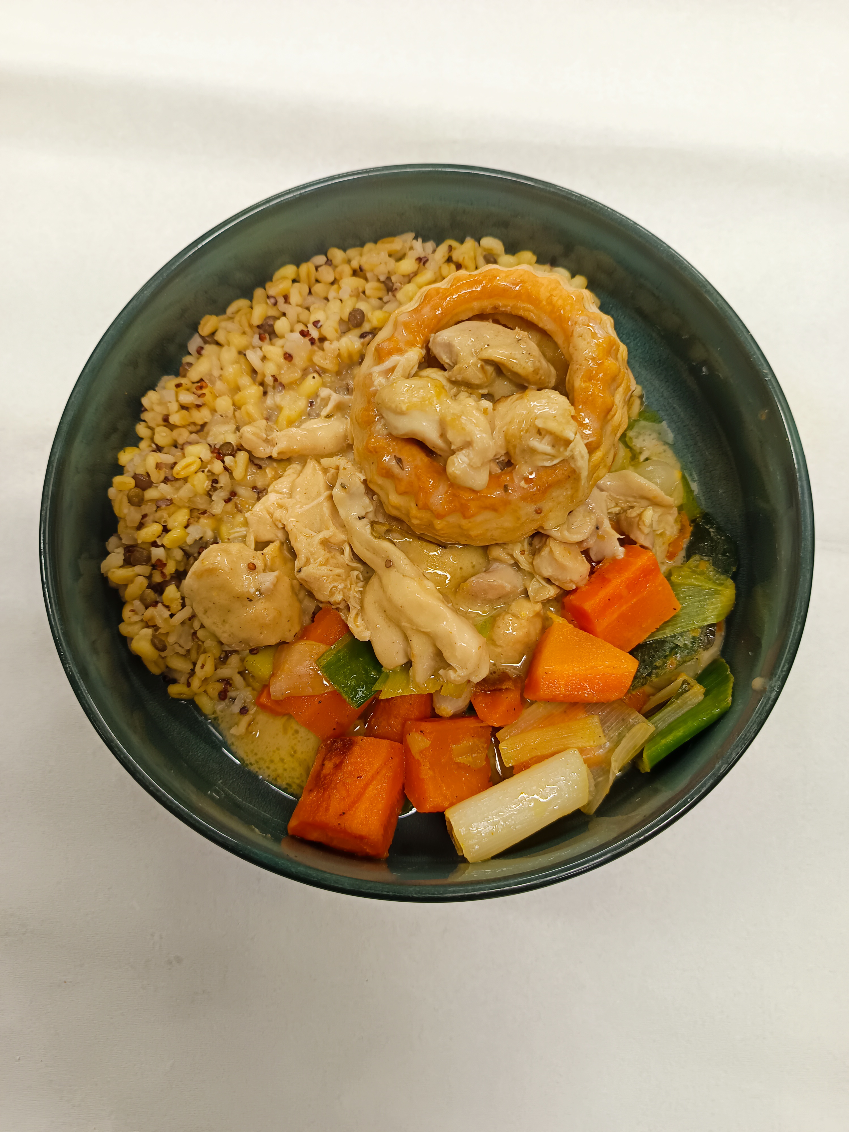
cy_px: 566
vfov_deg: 71.6
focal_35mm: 24
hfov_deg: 56.8
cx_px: 424
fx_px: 785
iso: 153
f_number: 1.7
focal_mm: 5.31
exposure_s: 1/50
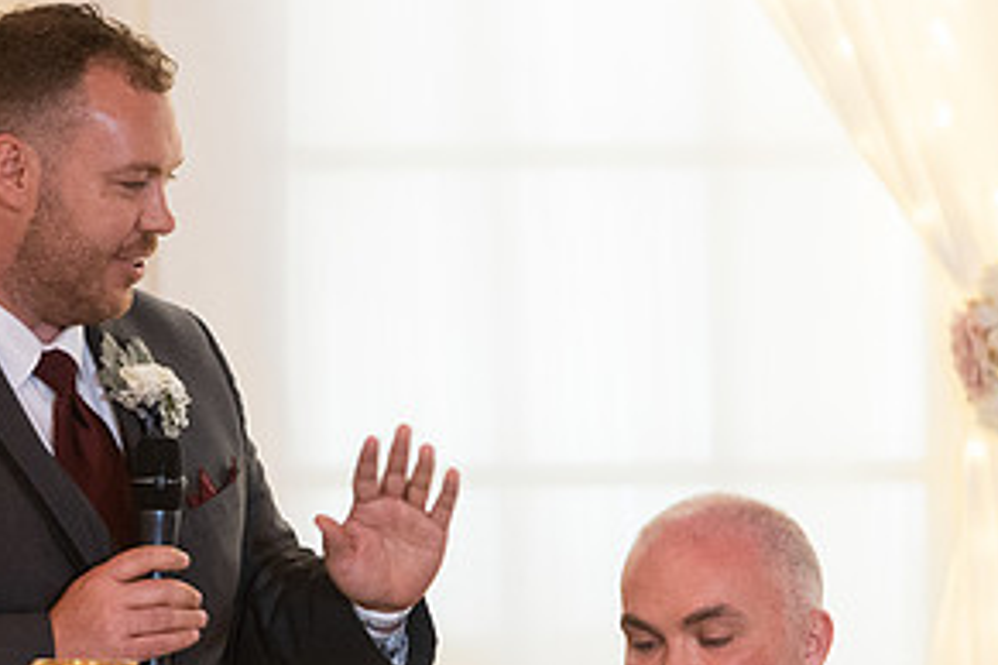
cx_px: 425
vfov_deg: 4.2
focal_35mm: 329
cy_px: 626
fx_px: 9120
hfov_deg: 6.3
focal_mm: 165
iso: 4000
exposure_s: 1/200
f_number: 2.8
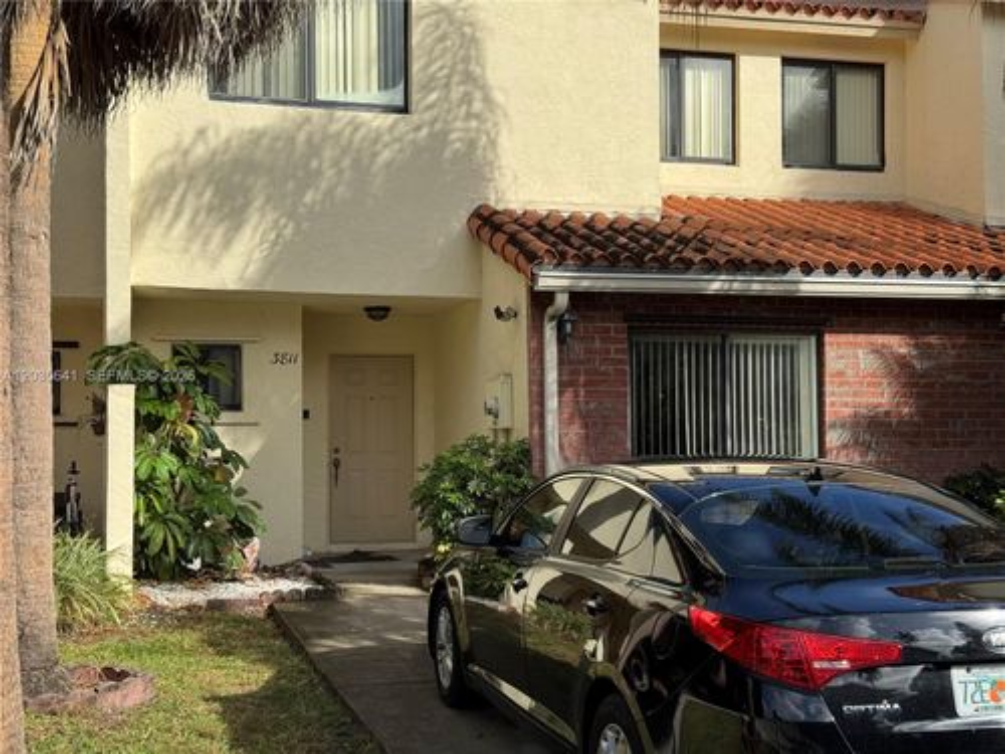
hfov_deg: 39.7
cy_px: 377
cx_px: 502
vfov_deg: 30.3
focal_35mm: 48
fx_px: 1394
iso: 64
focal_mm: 6.76
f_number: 1.78
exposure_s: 1/3425
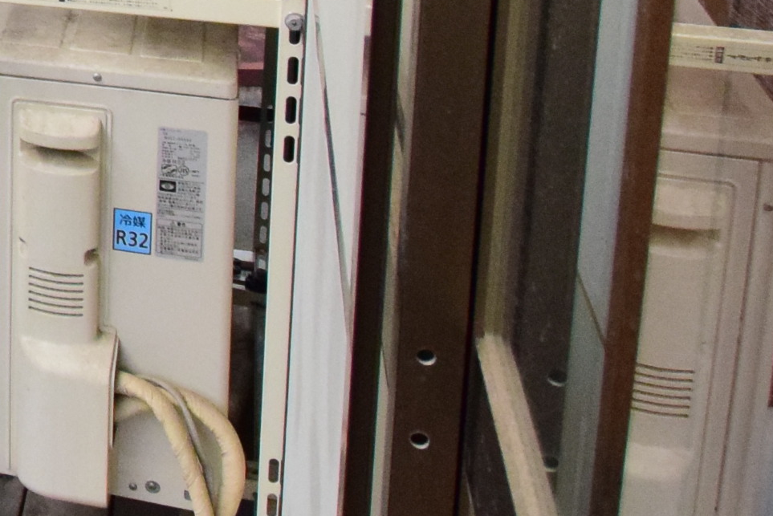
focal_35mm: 70
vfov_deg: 17.5
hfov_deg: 22.3
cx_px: -462
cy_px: -253
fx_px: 1504
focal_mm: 10
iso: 1600
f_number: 4.8
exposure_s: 1/3000
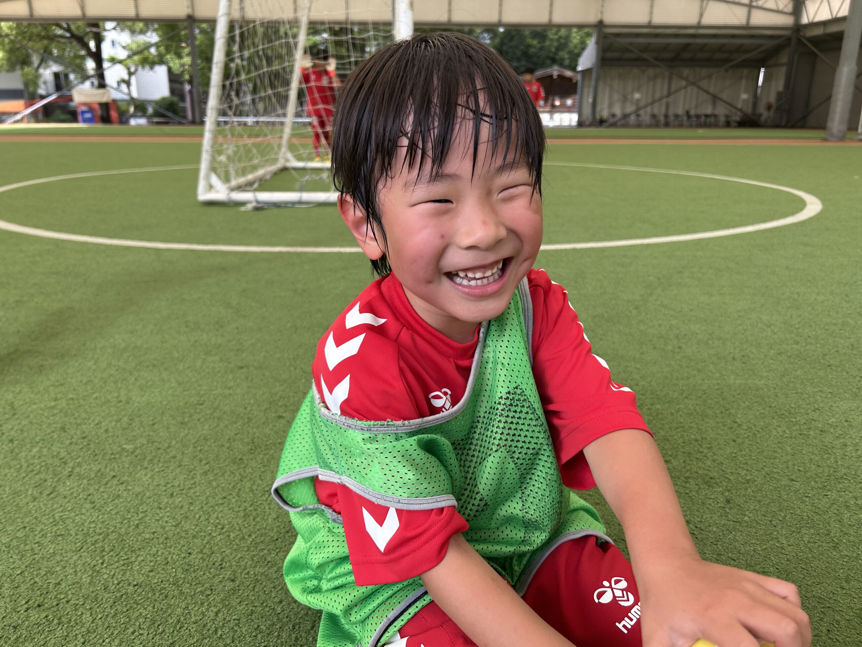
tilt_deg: -17.2
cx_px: 431
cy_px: 324
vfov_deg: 53.1
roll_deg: +0.7
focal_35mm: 26
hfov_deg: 67.3
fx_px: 647
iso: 50
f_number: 1.5
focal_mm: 5.7
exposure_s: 1/581
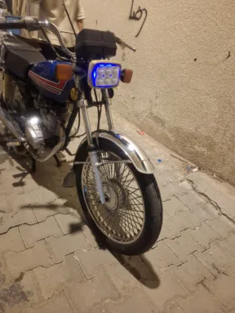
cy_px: 153
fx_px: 217
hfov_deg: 56.9
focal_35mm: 24
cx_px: 117
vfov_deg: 71.5
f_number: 1.8
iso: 400
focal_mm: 5.54
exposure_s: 1/25
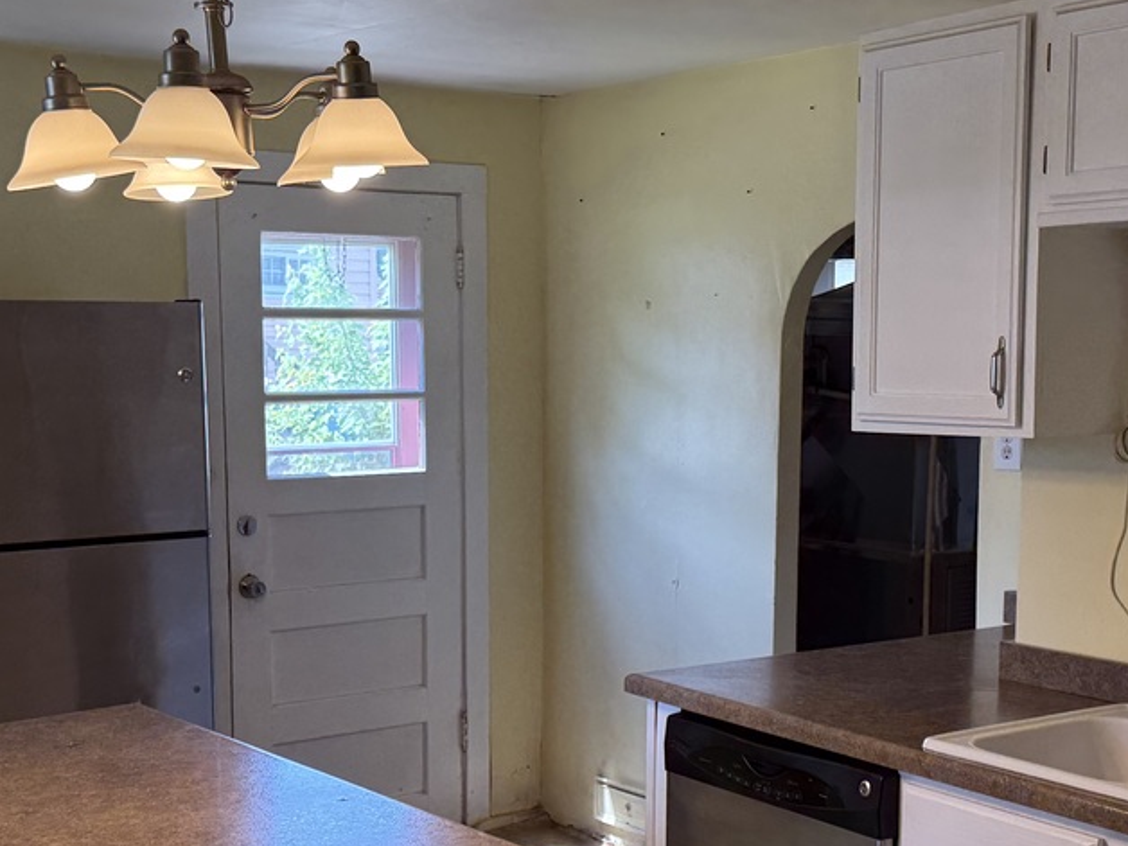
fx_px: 1792
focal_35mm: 55
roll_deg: -0.3
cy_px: 544
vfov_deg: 26.4
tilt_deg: -6.5
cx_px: 589
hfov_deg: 34.9
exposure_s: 1/227
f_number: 1.78
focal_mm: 6.76
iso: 160
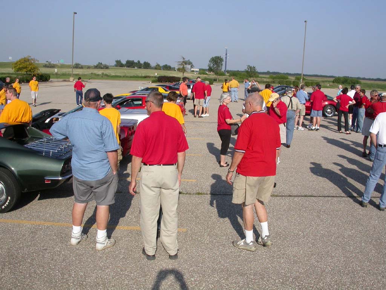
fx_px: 424
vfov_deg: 37.7
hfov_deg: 49.0
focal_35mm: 38
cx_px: 193
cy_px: 145
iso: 100
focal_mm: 7.85
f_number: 7.5
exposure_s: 1/410
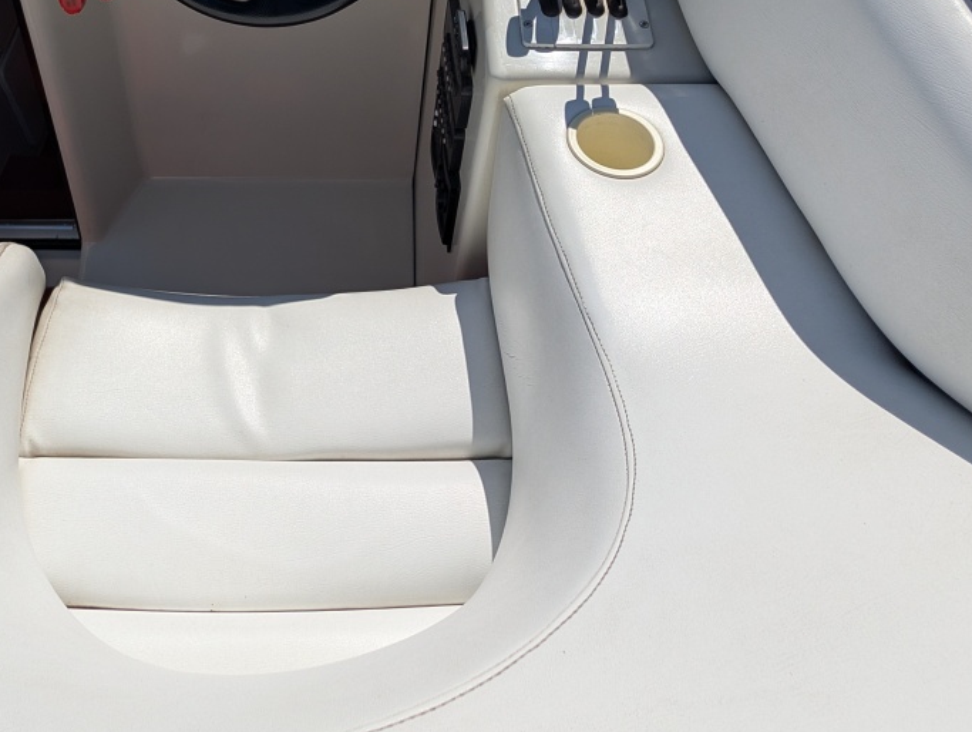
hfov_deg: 62.5
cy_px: 113
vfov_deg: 46.3
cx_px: 366
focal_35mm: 28
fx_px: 787
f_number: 1.7
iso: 49
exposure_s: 1/8130
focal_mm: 2.02
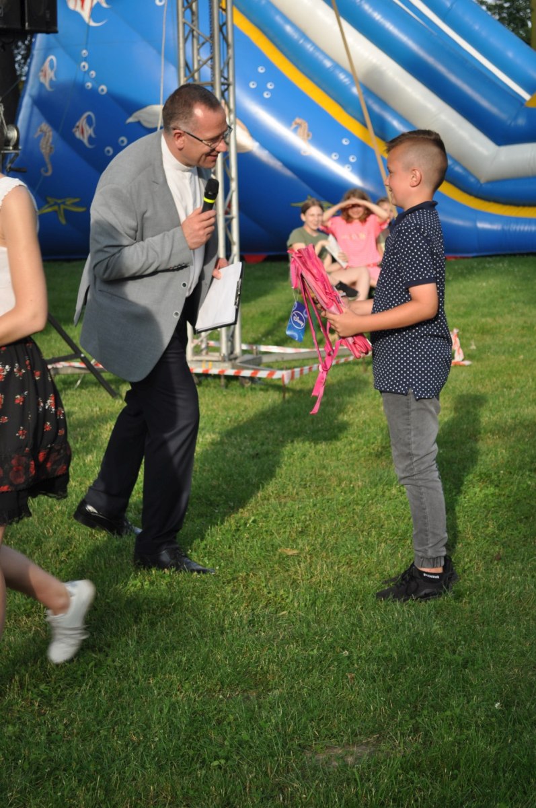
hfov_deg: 16.5
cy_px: 404
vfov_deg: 24.7
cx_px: 268
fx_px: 1848
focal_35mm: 82
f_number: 6.3
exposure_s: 1/160
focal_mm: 55
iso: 200
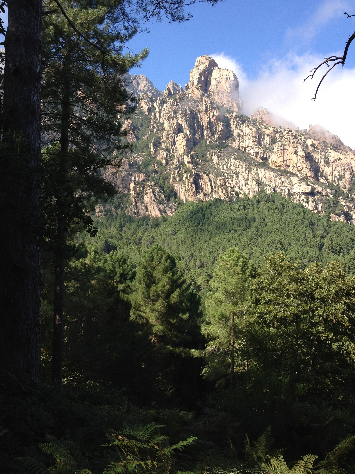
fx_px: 479
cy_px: 237
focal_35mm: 35
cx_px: 178
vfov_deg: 52.6
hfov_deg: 40.7
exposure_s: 1/649
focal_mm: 4.28
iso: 64
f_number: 2.4
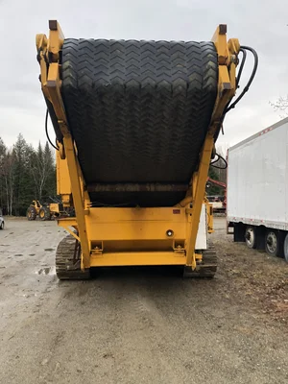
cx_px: 144
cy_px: 192
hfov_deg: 49.7
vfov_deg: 63.4
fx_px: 311
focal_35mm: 28
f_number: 1.8
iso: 40
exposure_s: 1/120
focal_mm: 3.99
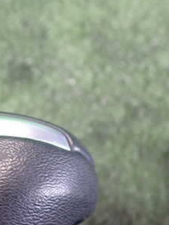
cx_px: -32
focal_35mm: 62
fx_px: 403
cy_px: 140
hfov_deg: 22.0
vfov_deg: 31.0
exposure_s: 1/30
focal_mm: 5.4
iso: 400
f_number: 2.3
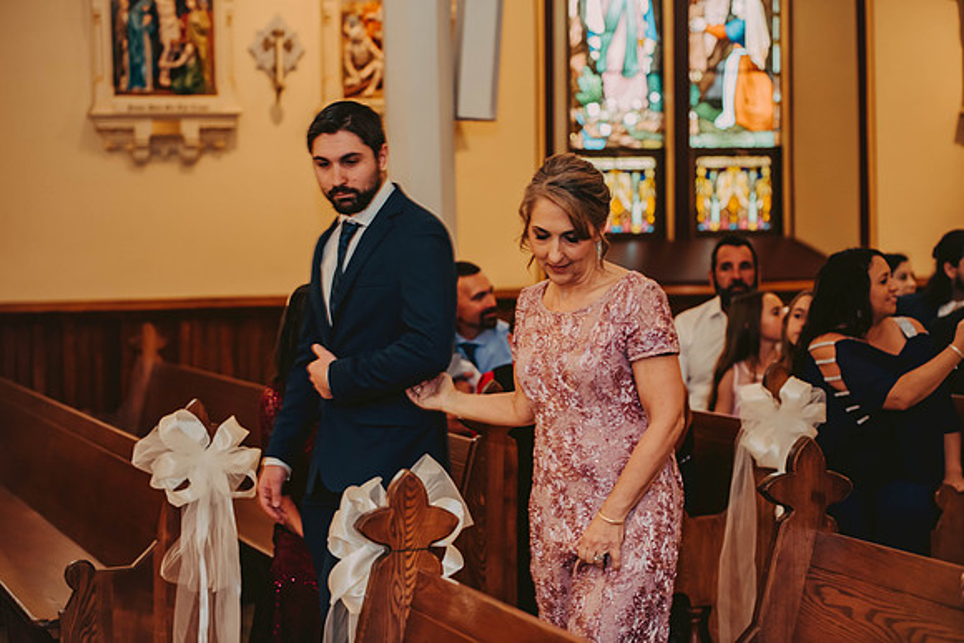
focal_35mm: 90
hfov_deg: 22.6
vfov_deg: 15.2
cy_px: 322
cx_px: 482
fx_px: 2410
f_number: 2.8
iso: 800
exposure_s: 1/60
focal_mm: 90
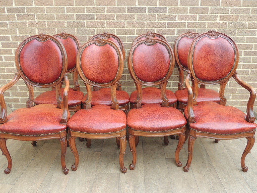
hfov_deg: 60.0
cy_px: 96
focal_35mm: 30
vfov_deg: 46.8
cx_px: 128
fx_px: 223
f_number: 3.1
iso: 100
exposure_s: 1/80
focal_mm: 5.3
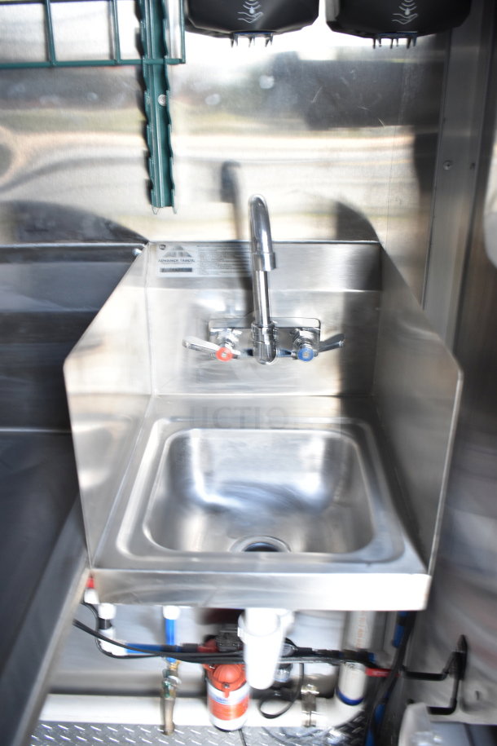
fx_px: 621
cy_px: 373
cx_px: 248
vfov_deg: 61.9
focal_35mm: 30
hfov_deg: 43.6
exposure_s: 1/30
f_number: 3.8
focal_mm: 20
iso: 800
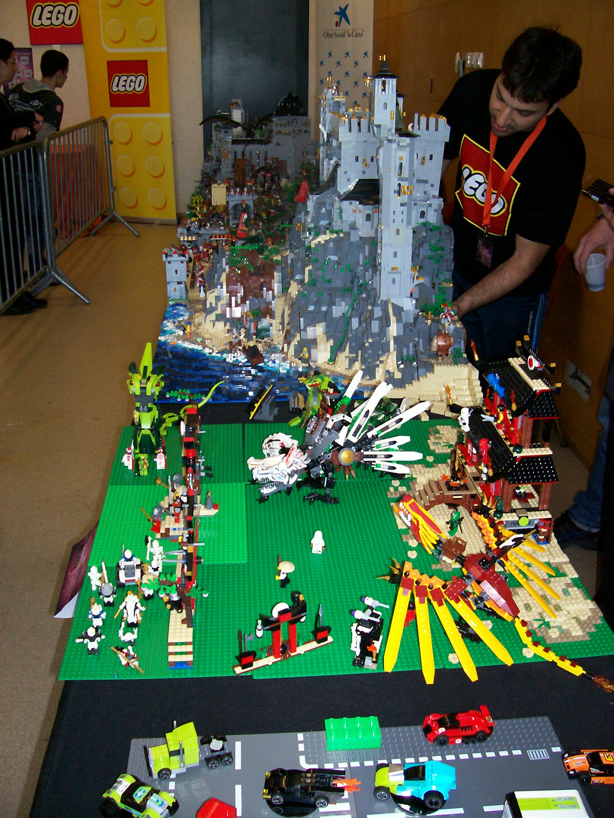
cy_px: 409
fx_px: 804
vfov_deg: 54.0
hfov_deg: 41.8
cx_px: 307
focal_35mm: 34
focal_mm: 5.6
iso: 140
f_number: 2.7
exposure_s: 1/112
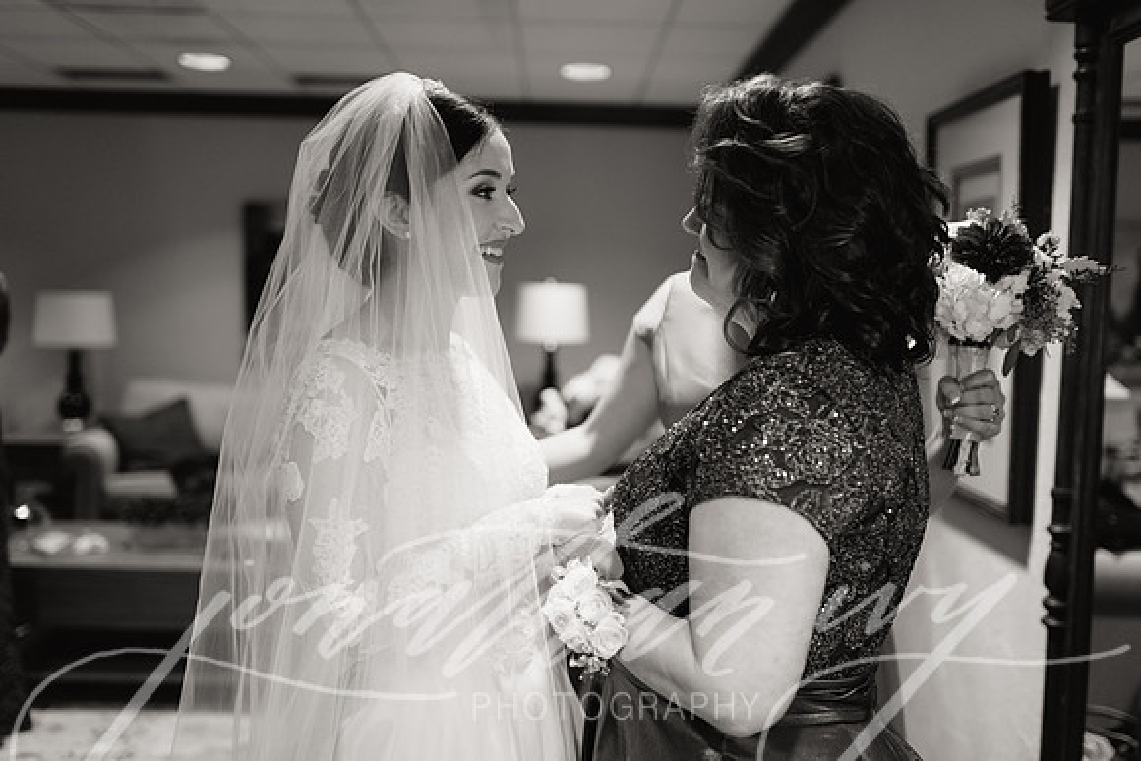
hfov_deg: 54.4
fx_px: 1110
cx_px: 570
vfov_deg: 37.9
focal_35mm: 35
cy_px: 380
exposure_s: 1/125
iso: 1250
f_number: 2
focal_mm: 35
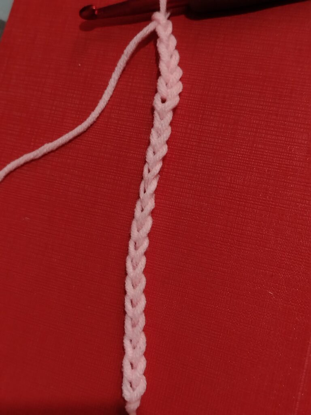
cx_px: 156
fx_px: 575
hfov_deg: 30.3
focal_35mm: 48
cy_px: 208
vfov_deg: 39.7
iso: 2703
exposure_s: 1/33.3
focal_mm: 5.25
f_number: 1.75
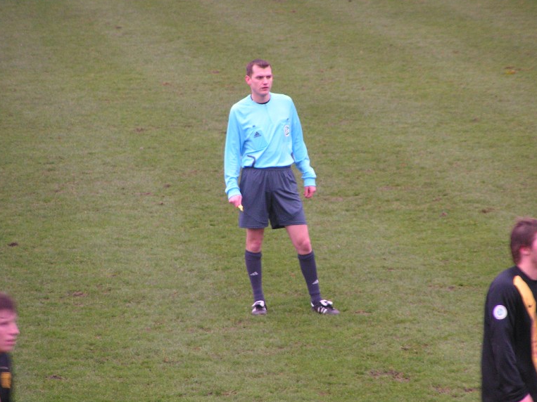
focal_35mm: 342
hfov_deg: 5.8
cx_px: 275
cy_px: 201
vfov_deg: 4.3
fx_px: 5305
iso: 200
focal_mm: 49.8
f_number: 3.5
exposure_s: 1/30
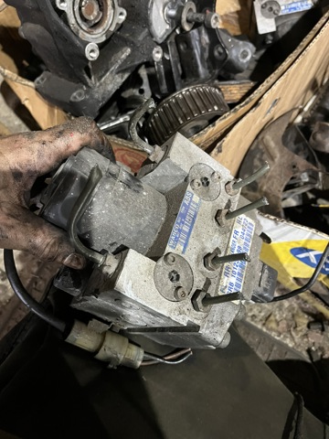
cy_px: 220
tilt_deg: -69.1
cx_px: 164
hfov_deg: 53.1
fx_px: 329
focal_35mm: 26
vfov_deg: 67.3
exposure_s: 1/33
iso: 640
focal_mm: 5.1
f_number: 1.6
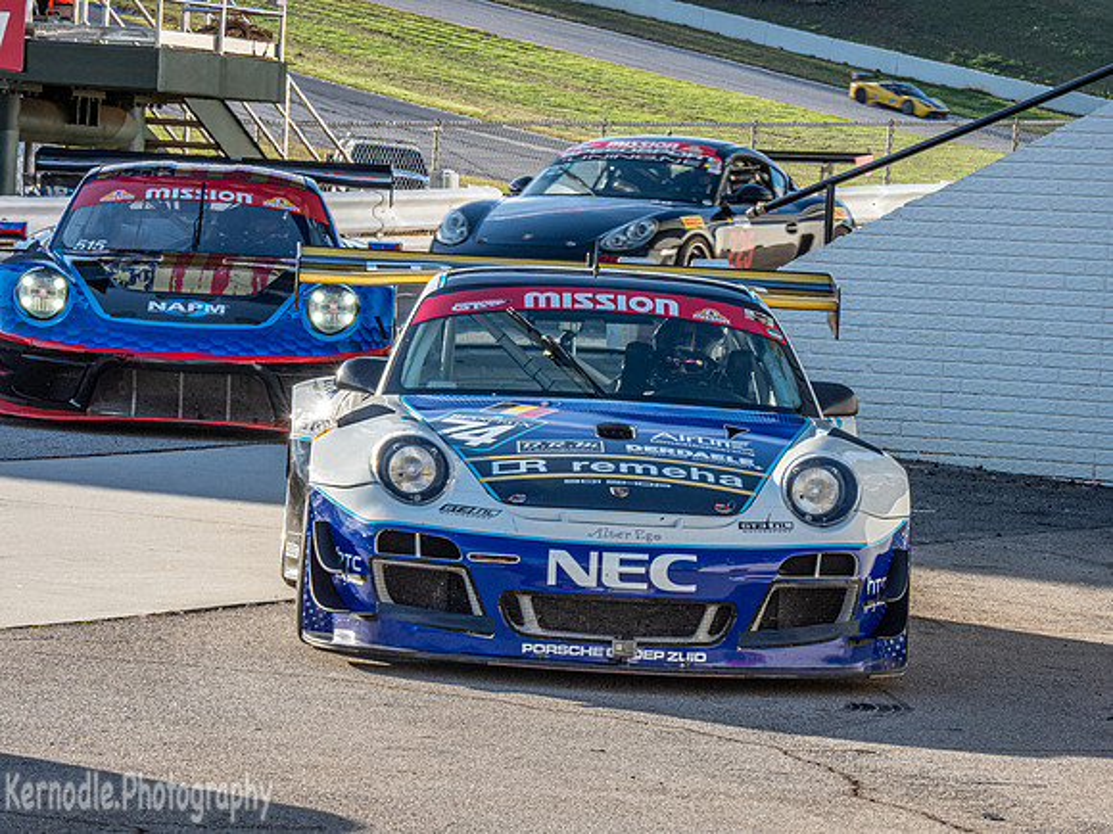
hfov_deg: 9.9
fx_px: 6431
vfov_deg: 7.4
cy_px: 417
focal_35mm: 200
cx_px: 556
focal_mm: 100
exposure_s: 1/80
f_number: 18
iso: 500
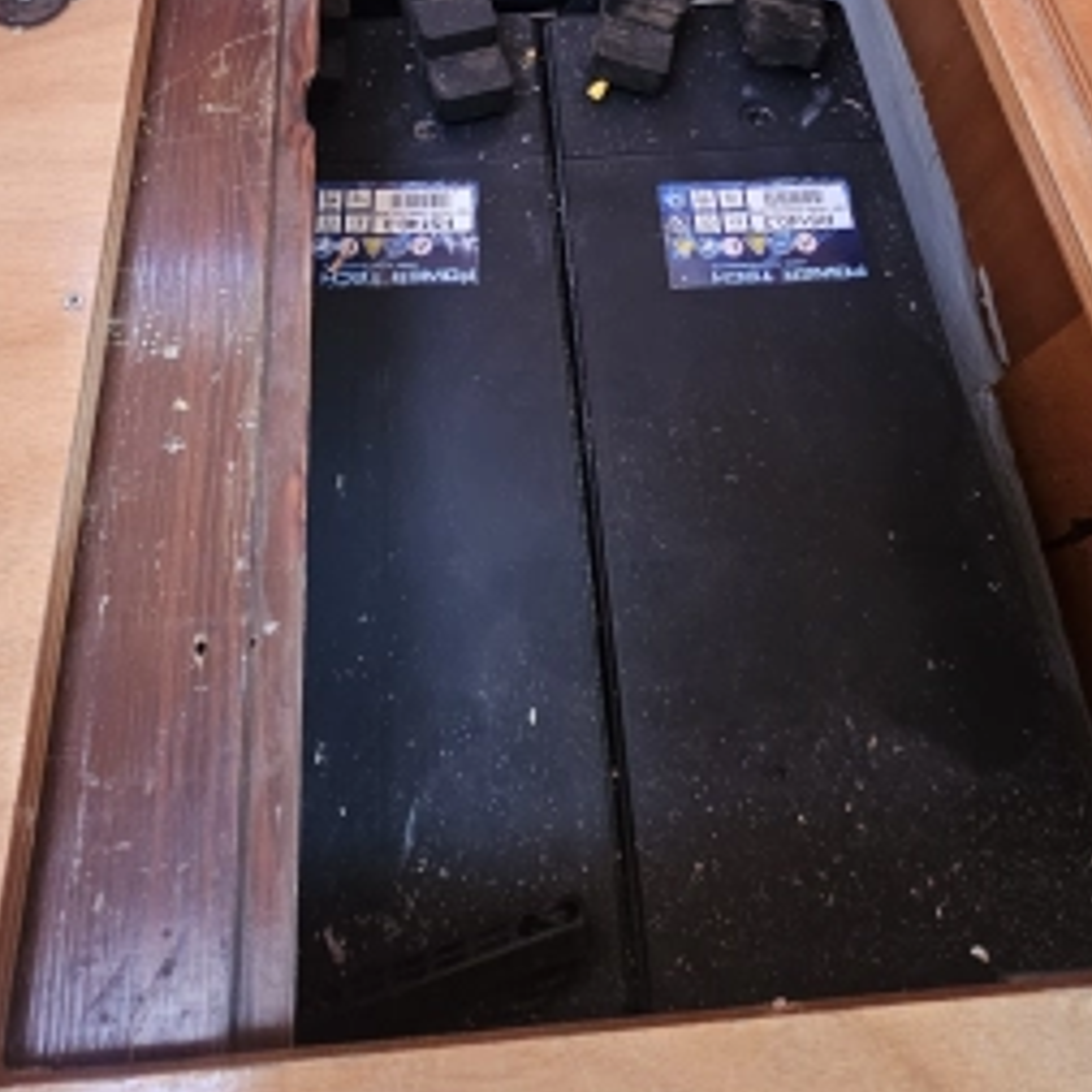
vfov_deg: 58.6
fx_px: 892
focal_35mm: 25
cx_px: 509
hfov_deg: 62.9
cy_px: 235
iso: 250
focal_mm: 2.2
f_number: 2.2
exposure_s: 1/60
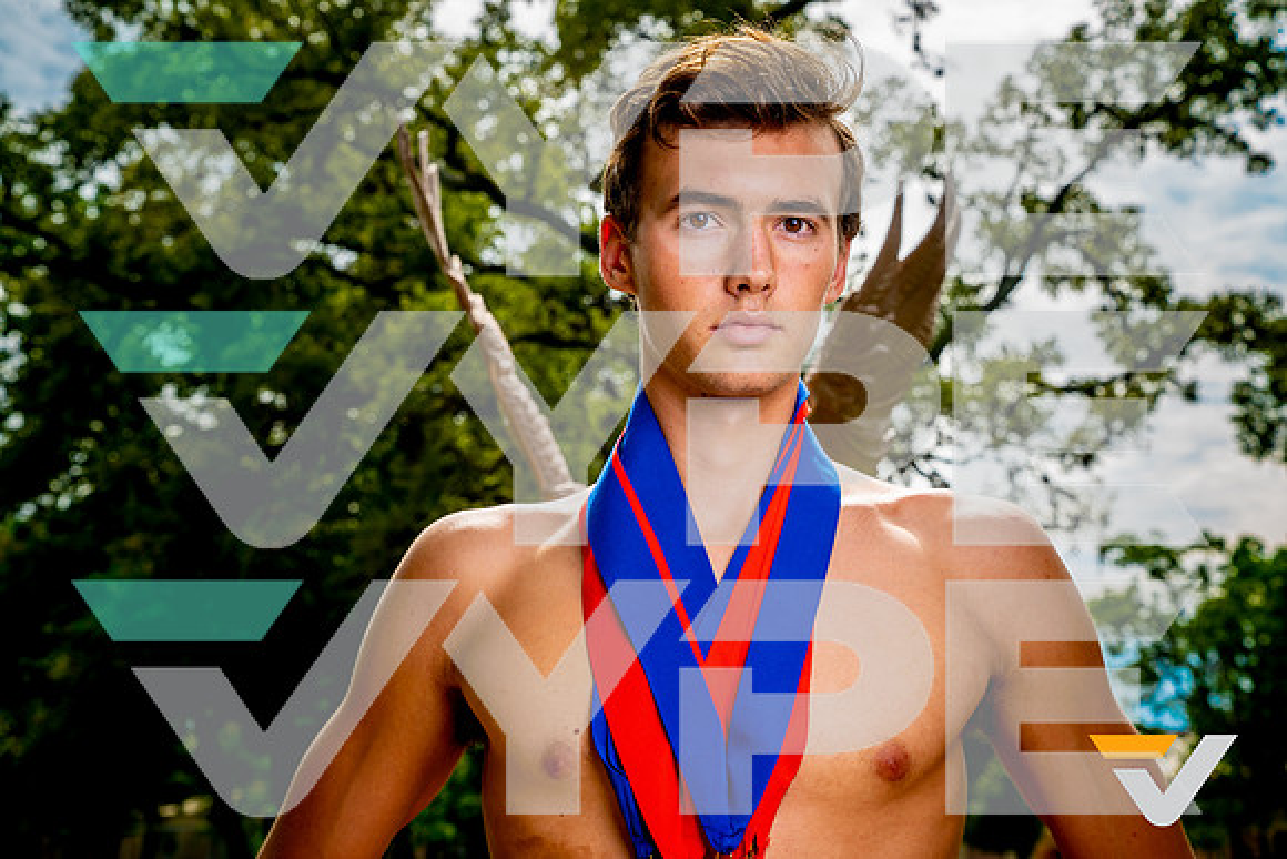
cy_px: 430
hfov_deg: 31.0
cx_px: 644
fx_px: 2324
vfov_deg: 20.9
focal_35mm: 65
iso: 100
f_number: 8
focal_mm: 65
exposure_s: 1/125
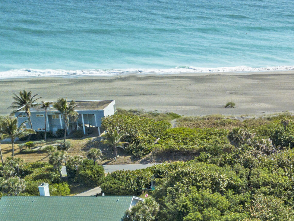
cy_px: 139
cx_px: 369
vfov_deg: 18.4
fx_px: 679
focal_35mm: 80
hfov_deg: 22.2
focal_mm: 4.73
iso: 100
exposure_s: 1/2500
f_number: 2.2
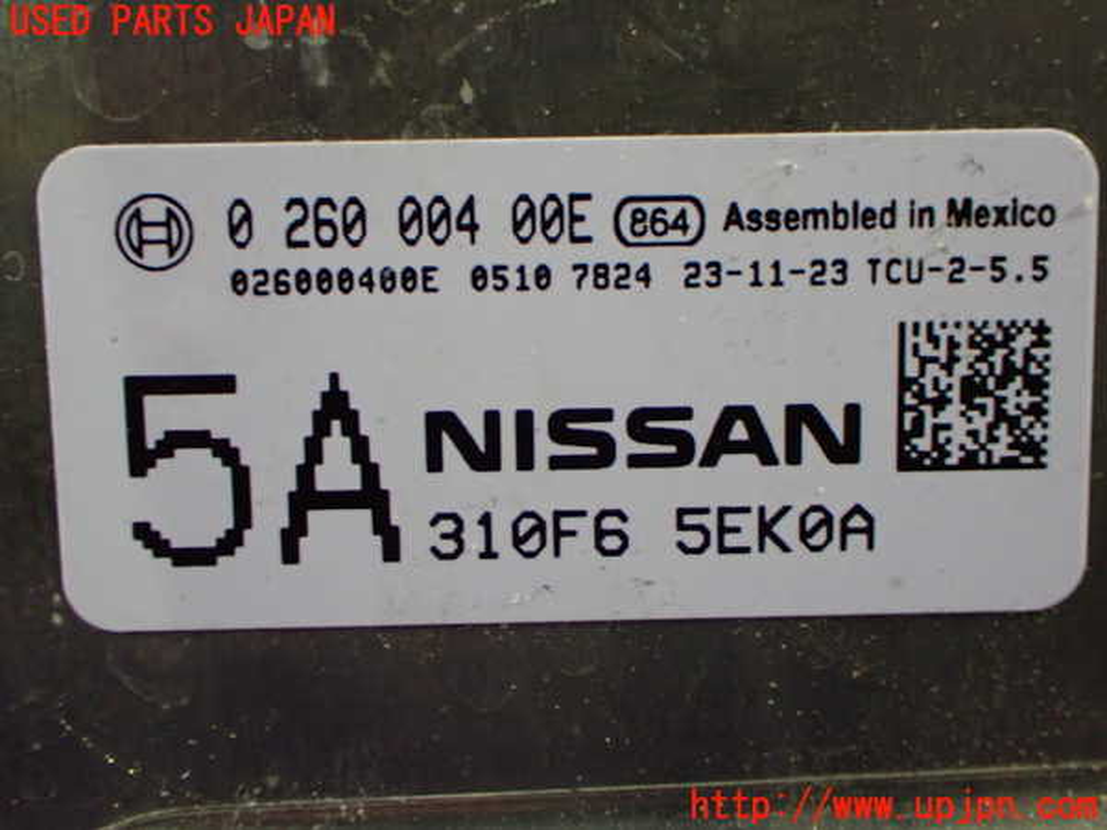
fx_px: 1599
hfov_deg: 38.2
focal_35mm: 50
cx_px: 554
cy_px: 415
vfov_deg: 29.1
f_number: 3.2
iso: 1000
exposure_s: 1/50
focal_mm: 9.01
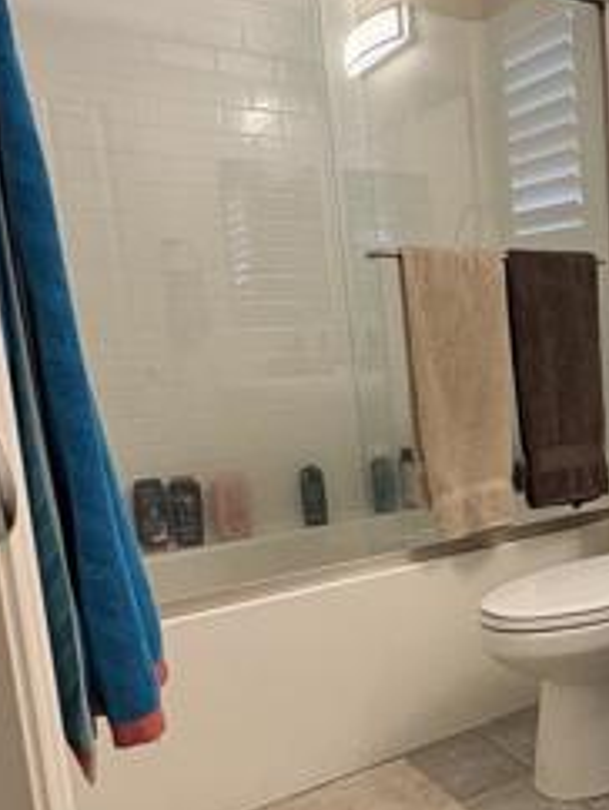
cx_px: 750
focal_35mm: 37
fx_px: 866
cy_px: 445
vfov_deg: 50.0
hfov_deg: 31.7
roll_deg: +2.2
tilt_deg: -6.7
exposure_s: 1/60
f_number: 2.2
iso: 200
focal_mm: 2.22
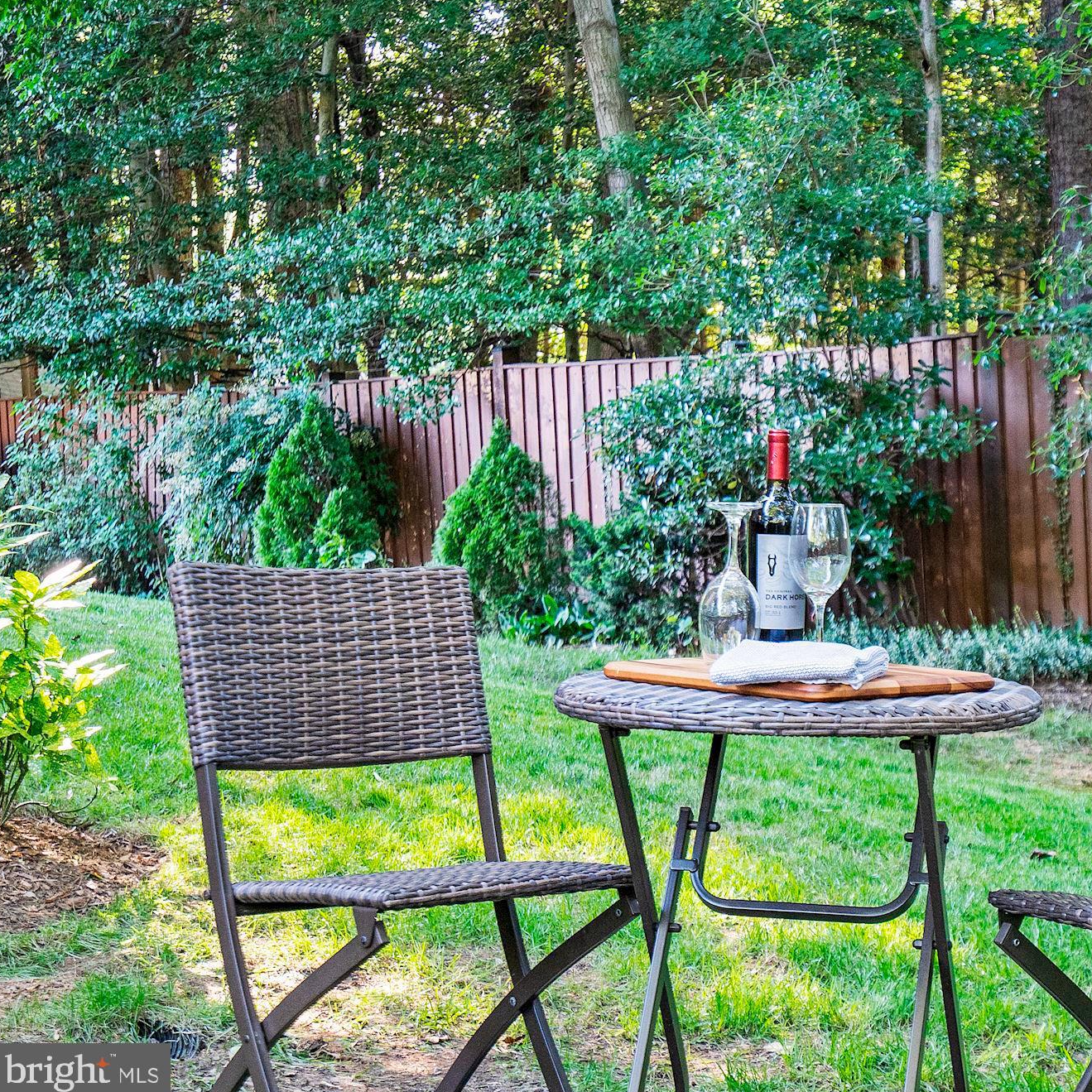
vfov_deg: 25.7
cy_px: 550
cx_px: 820
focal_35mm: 67
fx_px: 2391
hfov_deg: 25.4
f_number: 4
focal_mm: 35
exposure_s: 1/80
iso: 800
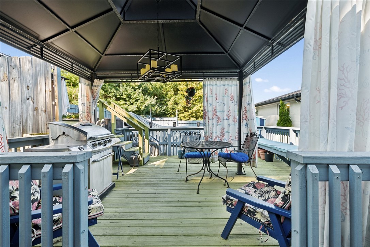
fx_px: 154
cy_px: 124
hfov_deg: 100.4
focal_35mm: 15
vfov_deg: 77.3
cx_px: 185
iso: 50
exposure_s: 1/6
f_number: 11
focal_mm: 15
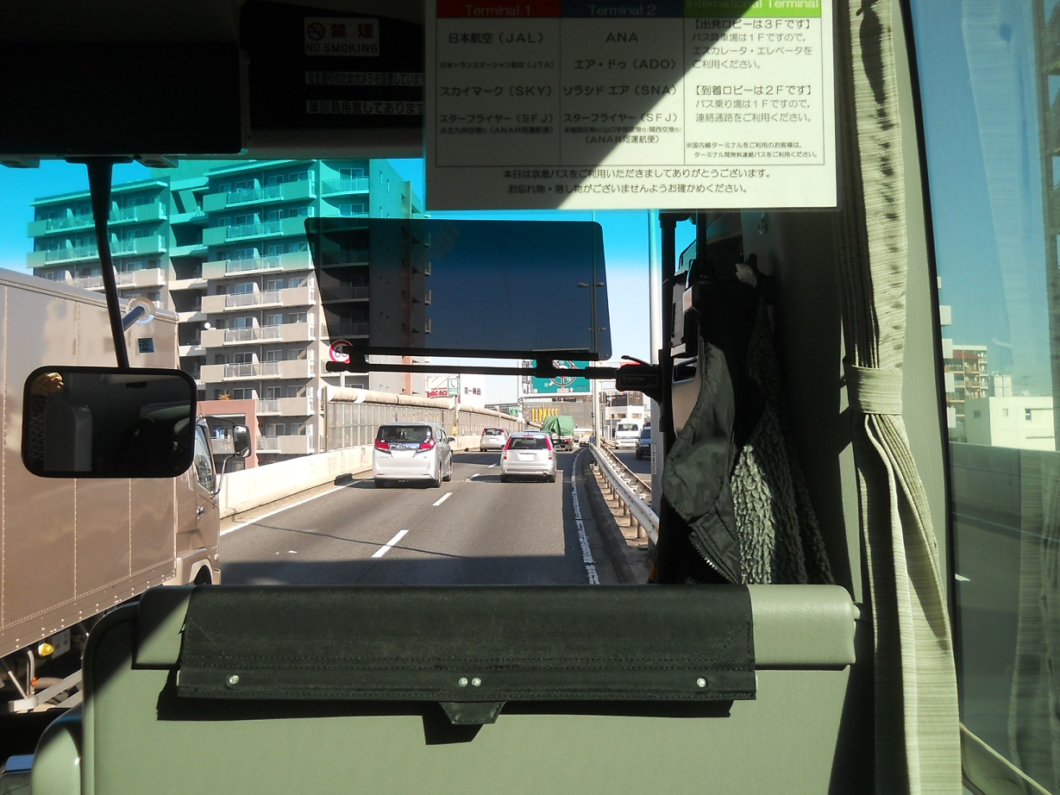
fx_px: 1256
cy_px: 398
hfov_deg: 45.8
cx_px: 530
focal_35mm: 41
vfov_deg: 35.1
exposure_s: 1/160
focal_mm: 6.72
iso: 80
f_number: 5.5
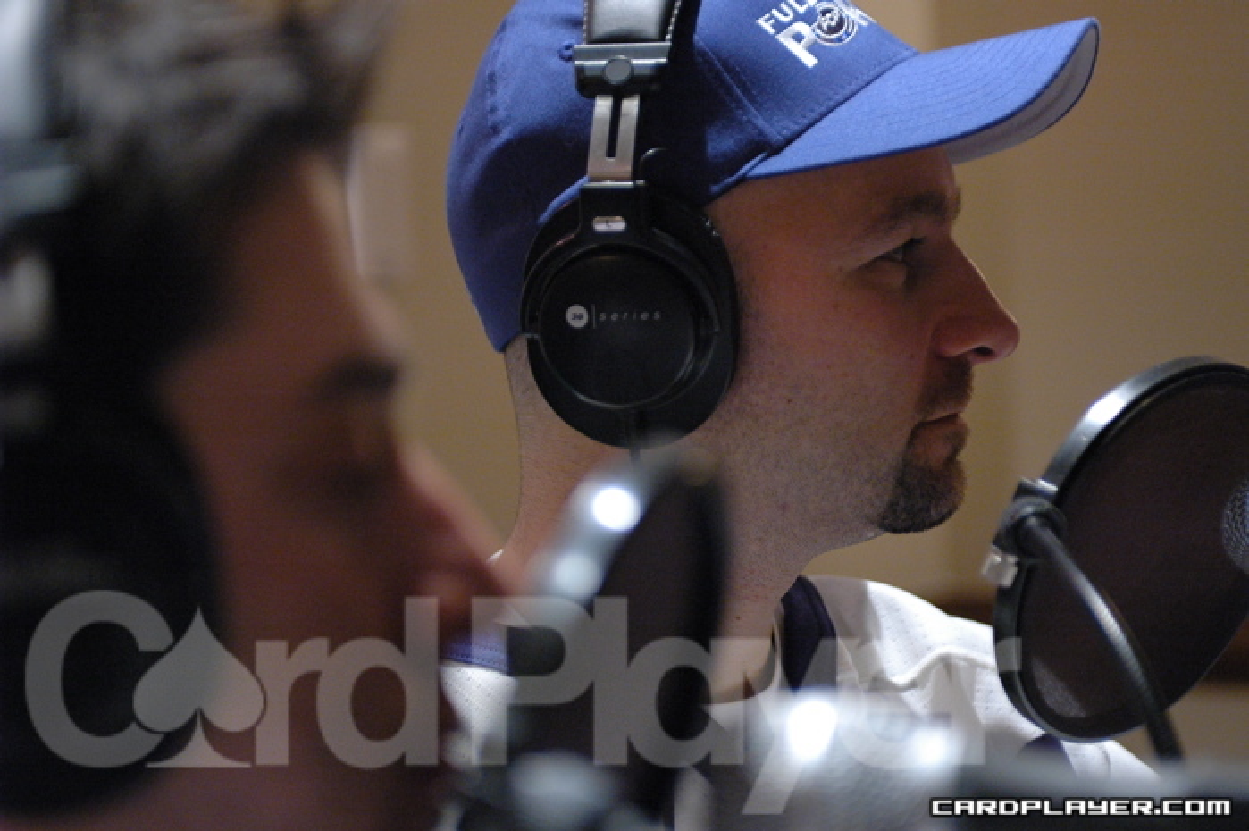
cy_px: 416
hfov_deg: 19.5
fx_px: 3640
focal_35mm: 105
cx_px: 624
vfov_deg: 13.0
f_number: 2.8
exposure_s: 1/60
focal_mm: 70
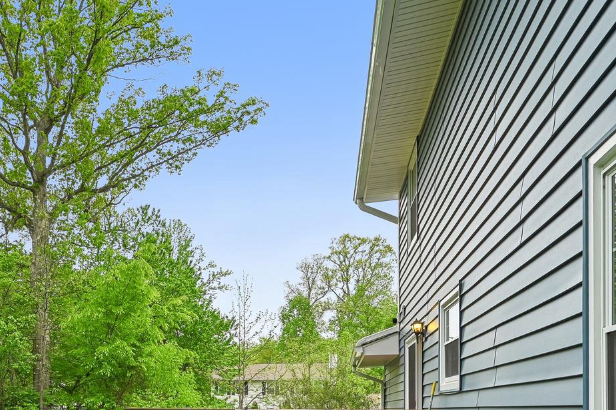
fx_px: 530
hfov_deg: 56.2
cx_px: 129
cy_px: 420
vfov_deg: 37.3
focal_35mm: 31
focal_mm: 14
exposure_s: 1/40
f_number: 8
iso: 100
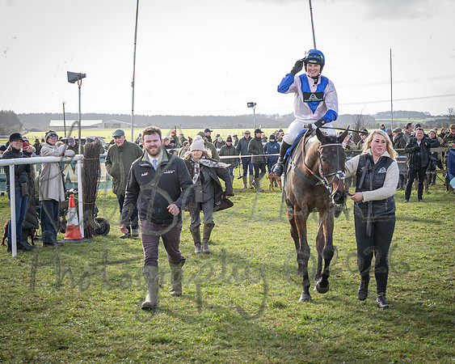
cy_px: 180
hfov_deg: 24.5
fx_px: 1040
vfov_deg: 19.8
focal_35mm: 77
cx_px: 321
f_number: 4
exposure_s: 1/400
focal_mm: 35
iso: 200
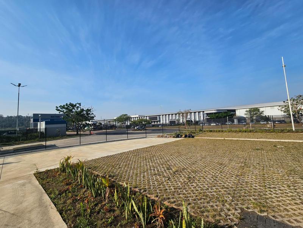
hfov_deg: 106.2
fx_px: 114
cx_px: 152
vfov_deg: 89.9
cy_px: 114
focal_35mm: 13
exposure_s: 1/2510
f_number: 2.2
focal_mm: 2.2
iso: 50
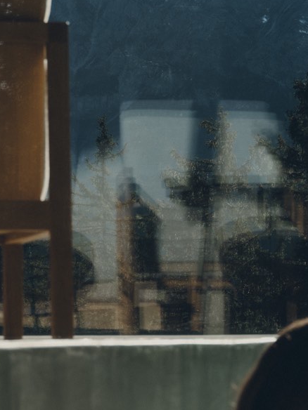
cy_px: 470
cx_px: 379
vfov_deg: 9.1
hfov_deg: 6.9
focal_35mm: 214
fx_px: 2539
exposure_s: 1/160
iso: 100
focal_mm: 62.9
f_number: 9
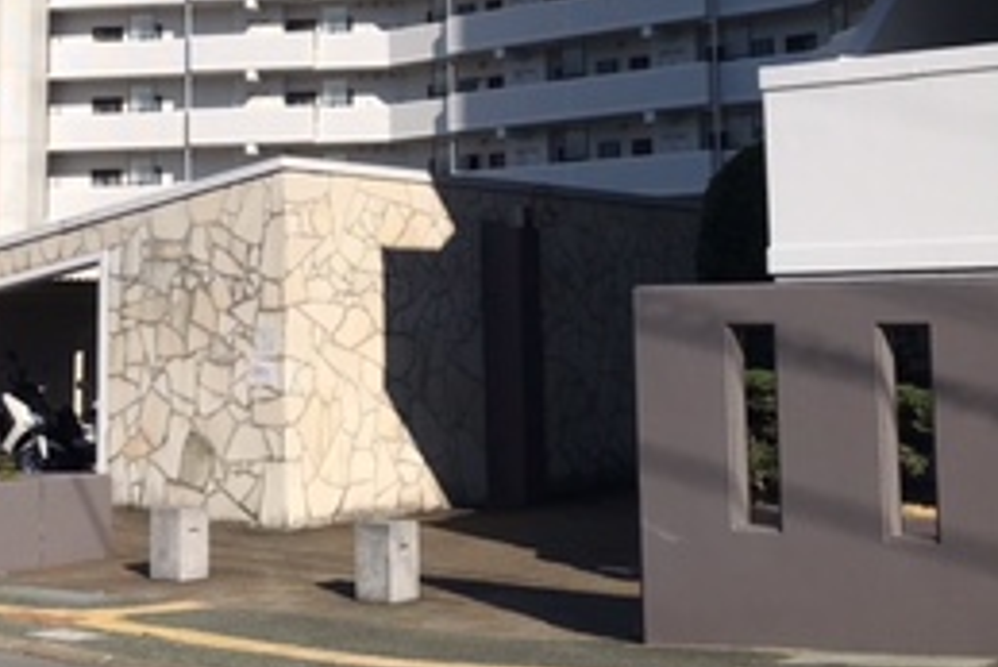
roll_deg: +0.2
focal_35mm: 72
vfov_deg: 18.6
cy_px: 73
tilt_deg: +10.0
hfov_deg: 27.8
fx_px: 1997
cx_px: 289
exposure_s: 1/5051
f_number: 1.8
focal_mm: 3.99
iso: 20
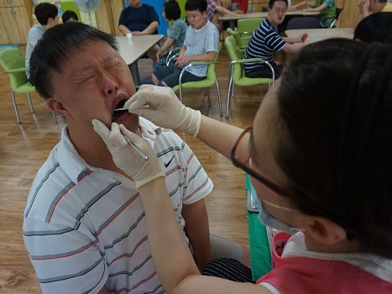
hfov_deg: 65.3
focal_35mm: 27
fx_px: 306
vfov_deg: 51.3
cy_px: 151
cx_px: 194
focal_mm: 16
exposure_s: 1/160
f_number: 4
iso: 800
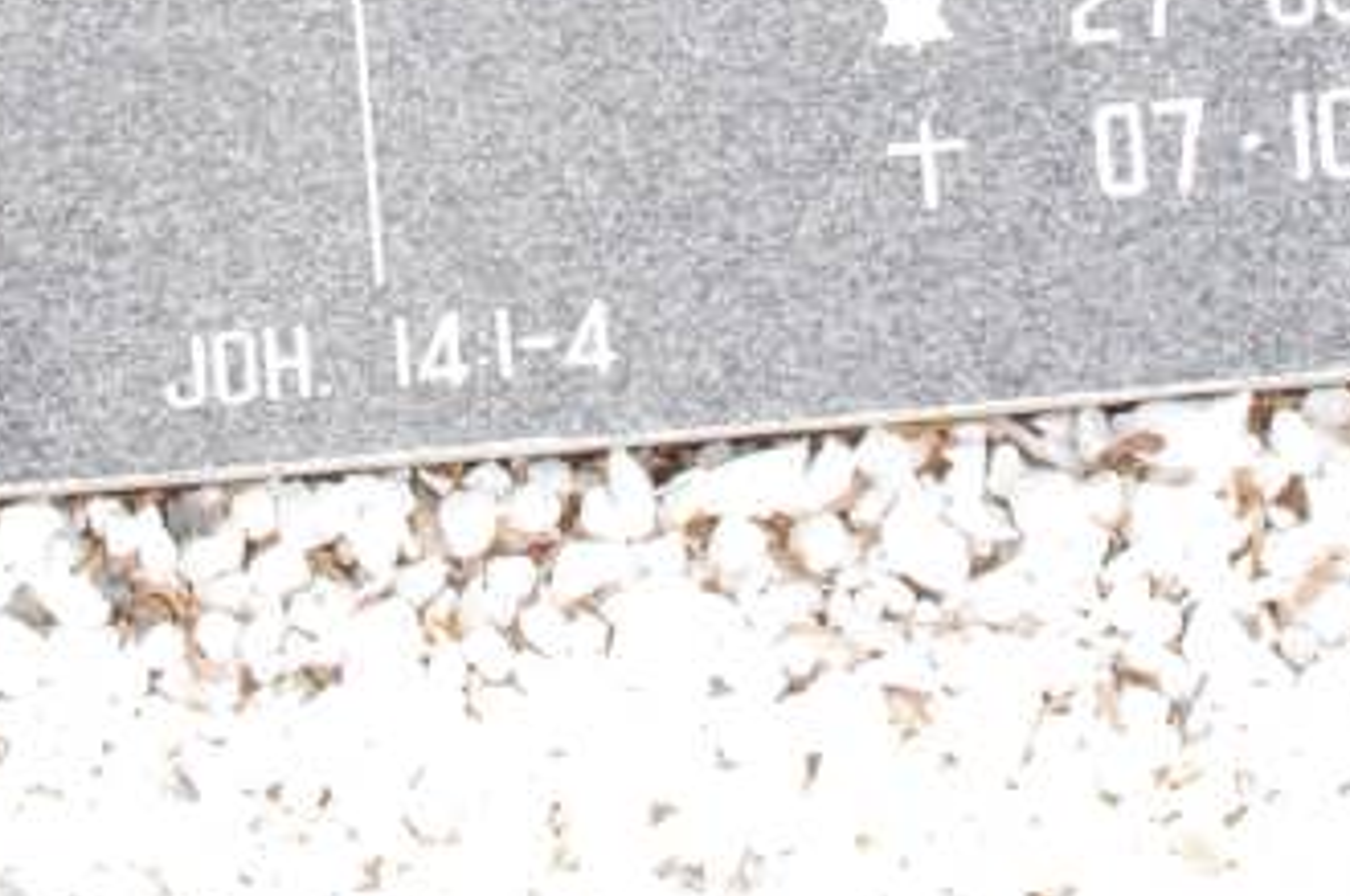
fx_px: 4081
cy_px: -460
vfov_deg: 11.9
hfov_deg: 18.7
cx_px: 430
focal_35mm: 109
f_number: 11
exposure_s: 1/125
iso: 800
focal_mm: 20
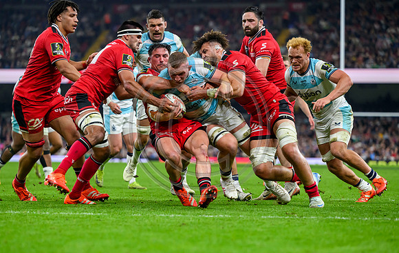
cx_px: 210
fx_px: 1982
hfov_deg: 11.5
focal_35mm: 182
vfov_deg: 7.3
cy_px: 140
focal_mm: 170
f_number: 3.5
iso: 4000
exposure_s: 1/2000
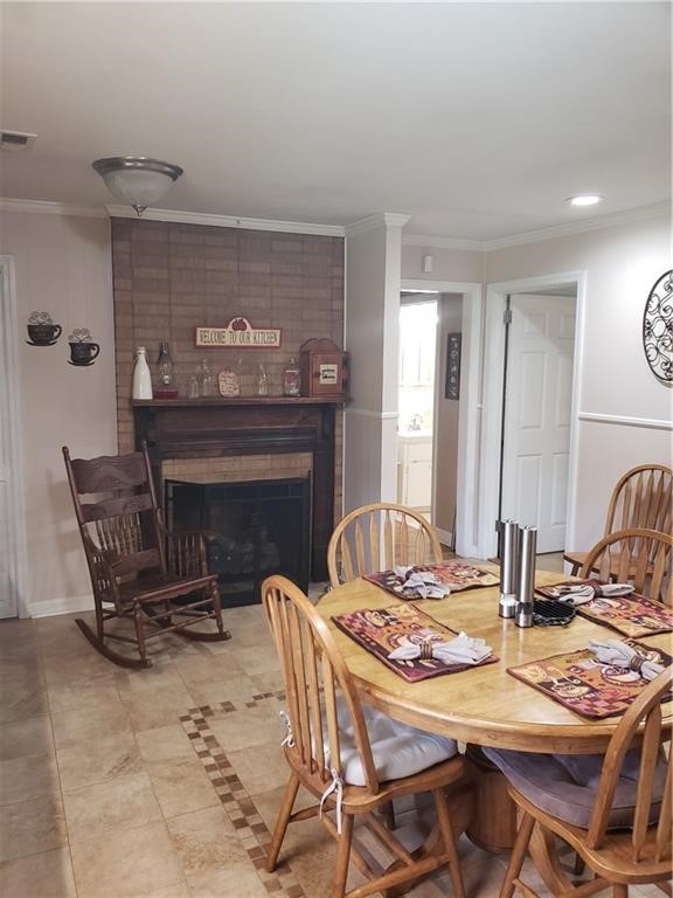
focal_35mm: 26
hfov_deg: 53.1
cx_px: 336
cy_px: 449
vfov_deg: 67.3
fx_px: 674
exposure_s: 1/30
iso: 320
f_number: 2.4
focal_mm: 4.3
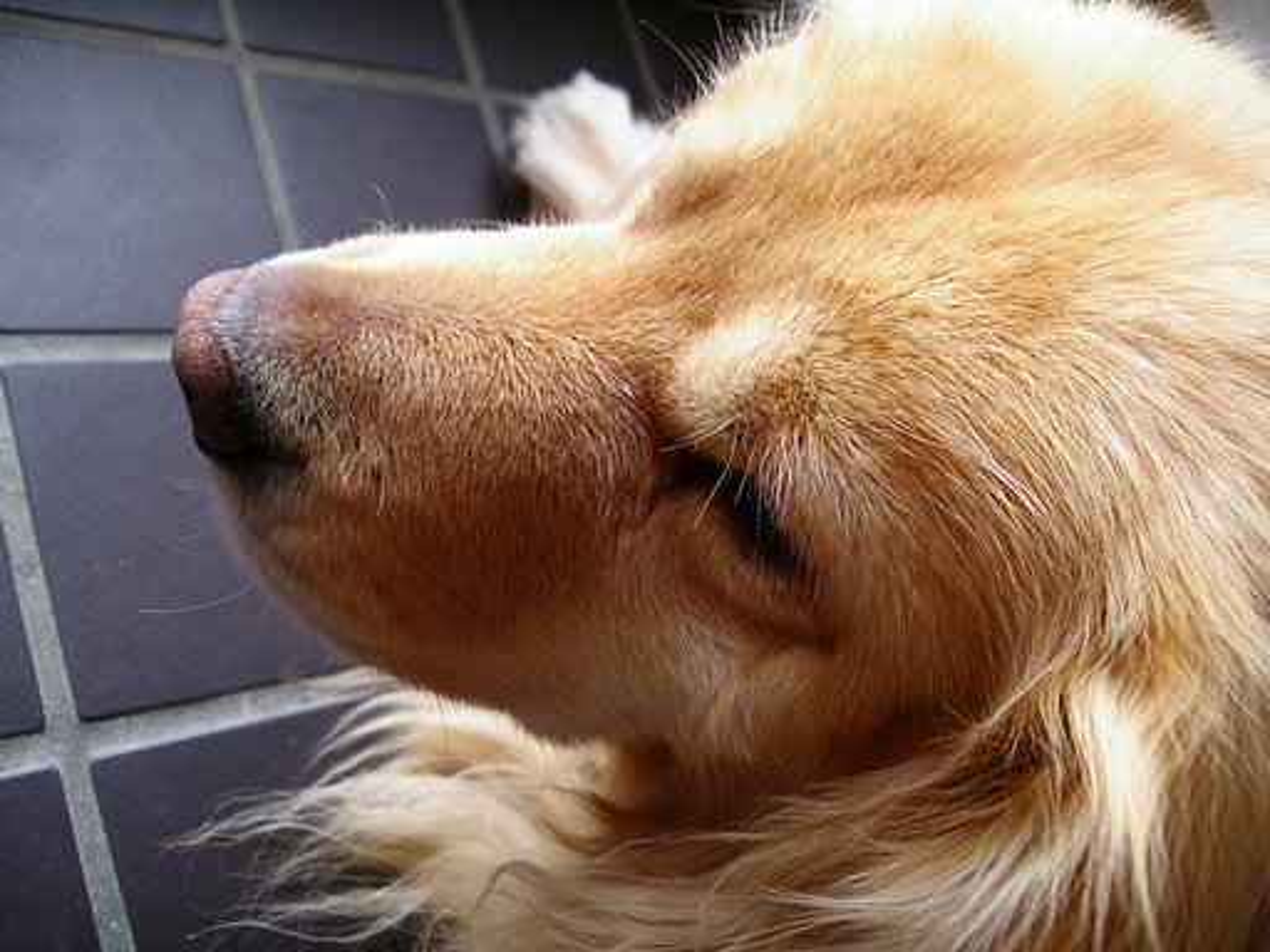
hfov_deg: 50.1
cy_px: 476
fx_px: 1357
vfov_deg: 38.7
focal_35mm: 37
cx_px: 635
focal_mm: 7.8
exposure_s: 1/40
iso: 80
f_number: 2.8
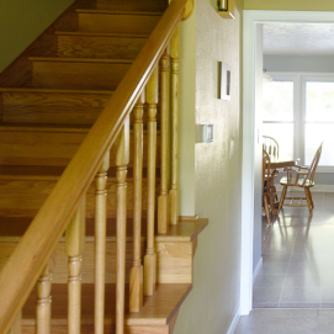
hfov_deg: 37.7
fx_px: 437
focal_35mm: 40
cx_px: 327
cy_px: 154
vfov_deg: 41.8
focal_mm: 17
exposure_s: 1/20
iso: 400
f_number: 2.8
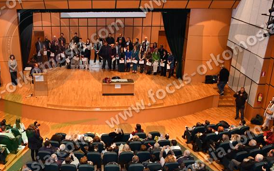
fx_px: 306
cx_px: 101
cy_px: 107
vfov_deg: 31.1
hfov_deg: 47.7
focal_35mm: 41
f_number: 4
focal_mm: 20
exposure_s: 1/40
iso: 2000
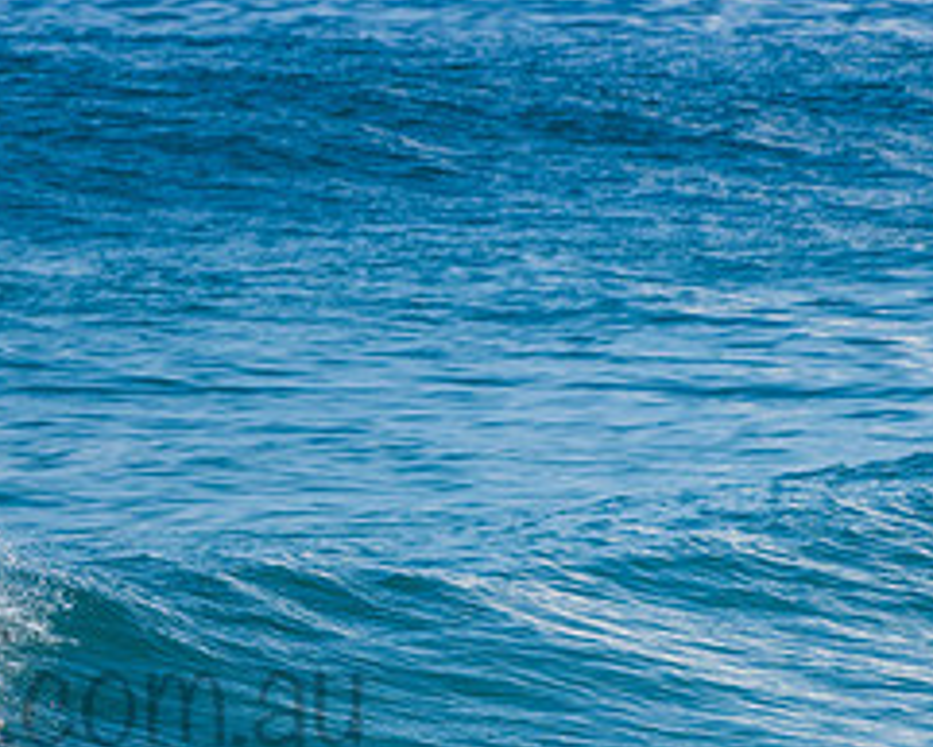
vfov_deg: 1.4
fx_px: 31216
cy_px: 656
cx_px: -46
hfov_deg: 1.7
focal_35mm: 1130
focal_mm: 500
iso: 180
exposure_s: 1/2000
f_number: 5.6
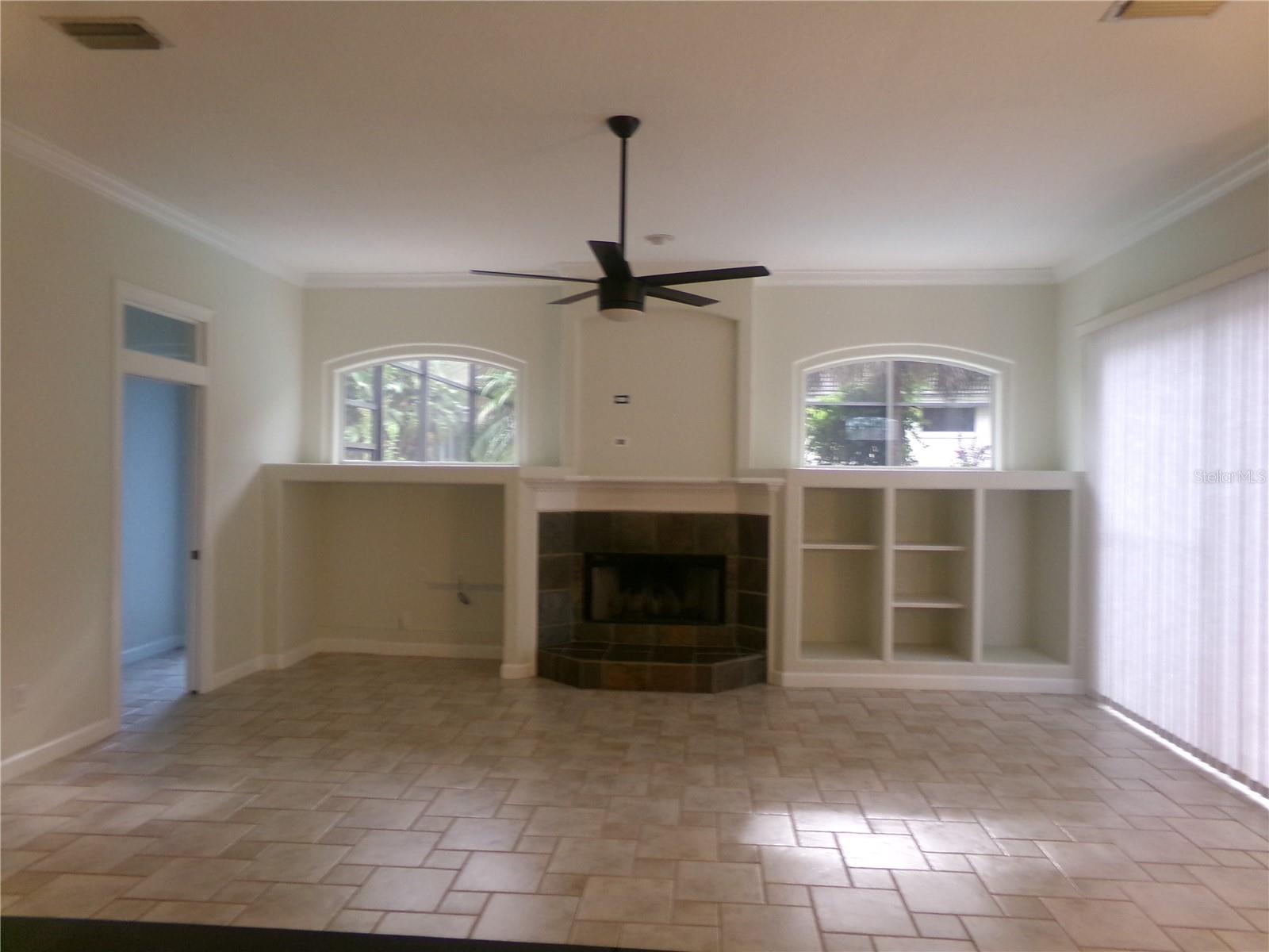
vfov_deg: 56.8
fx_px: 880
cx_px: 634
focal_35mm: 24
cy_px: 476
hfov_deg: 71.6
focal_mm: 4.3
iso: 350
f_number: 3.7
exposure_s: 1/17
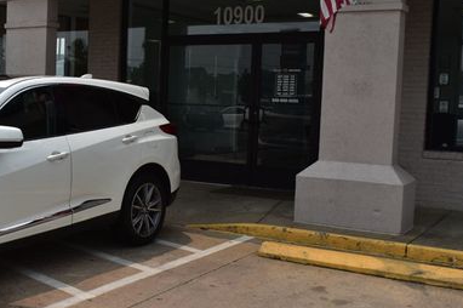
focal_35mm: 53
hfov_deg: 36.4
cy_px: 159
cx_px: 93
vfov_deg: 25.5
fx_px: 679
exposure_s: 1/640
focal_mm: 21
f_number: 11
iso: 200
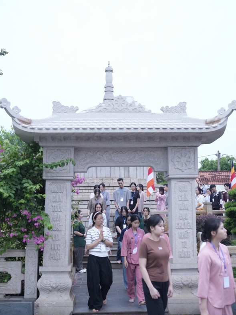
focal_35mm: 43
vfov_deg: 43.8
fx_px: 391
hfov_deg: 33.6
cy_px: 157
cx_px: 127
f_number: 2.8
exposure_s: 1/400
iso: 4000
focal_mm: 36
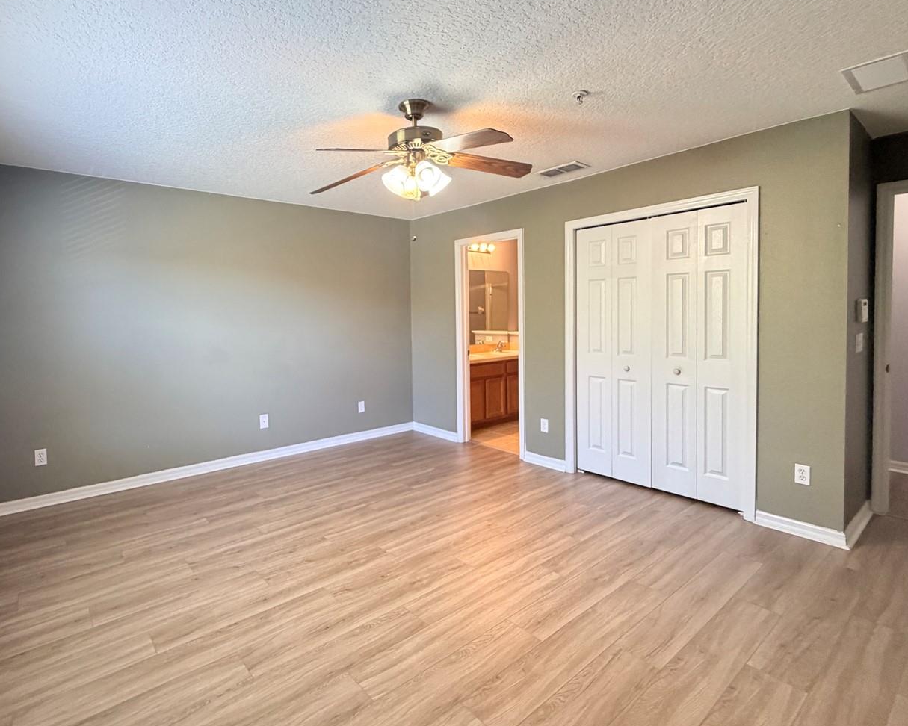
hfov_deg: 85.8
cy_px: 329
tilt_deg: -1.3
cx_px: 389
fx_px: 484
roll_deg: +2.0
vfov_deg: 73.6
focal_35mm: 18
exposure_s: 1/60
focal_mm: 2.22
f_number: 2.2
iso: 400
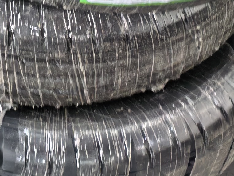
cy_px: -172
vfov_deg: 10.6
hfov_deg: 14.7
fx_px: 872
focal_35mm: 129
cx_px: -64
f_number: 4
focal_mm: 5.75
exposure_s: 1/66
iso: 125
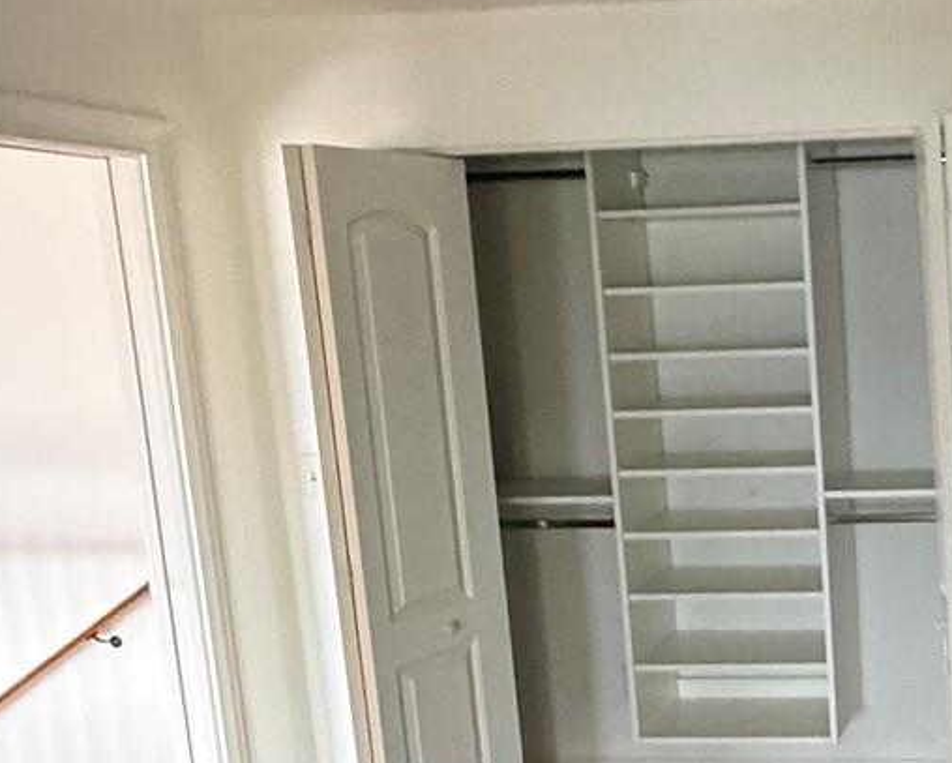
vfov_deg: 34.8
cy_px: 465
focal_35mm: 43
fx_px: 1212
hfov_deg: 36.5
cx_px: 1036
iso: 500
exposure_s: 1/60
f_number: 2.2
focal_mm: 2.22
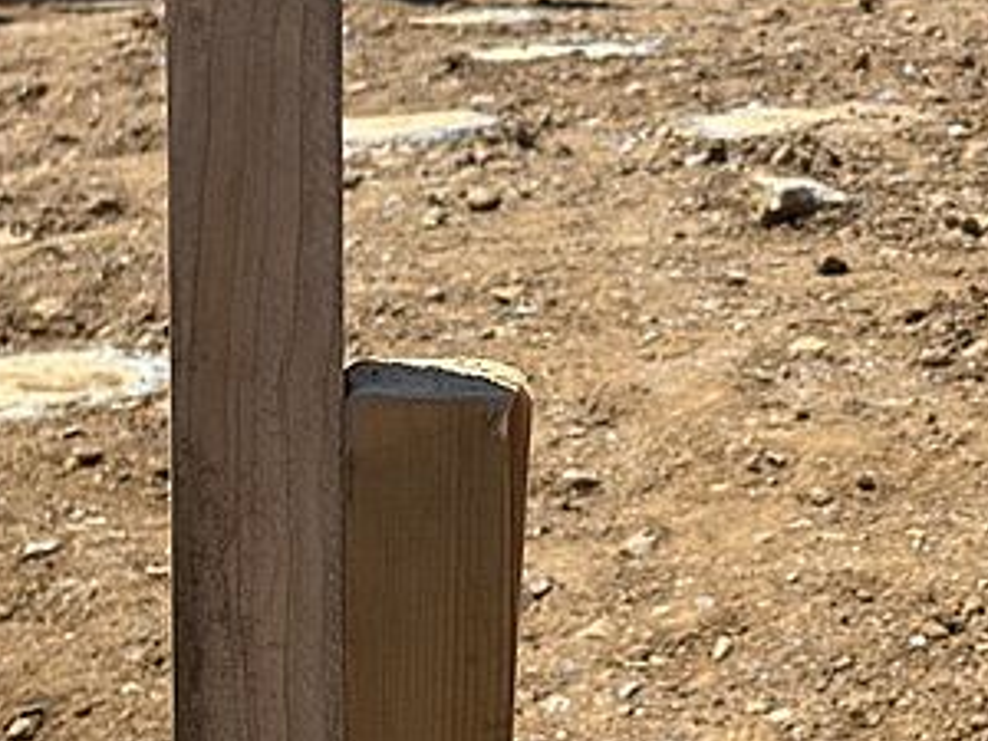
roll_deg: +3.1
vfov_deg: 14.0
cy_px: 16
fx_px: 2968
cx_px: 843
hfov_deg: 18.7
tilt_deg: -3.5
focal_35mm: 104
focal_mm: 5.96
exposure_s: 1/2364
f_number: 1.6
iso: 32
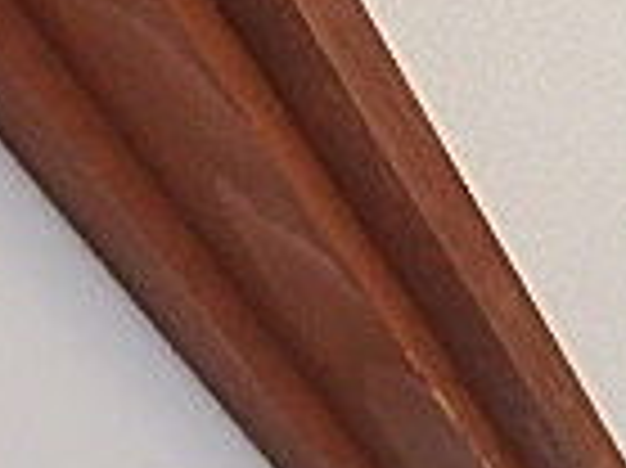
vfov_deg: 13.8
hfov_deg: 15.3
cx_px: 1338
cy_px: -342
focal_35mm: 97
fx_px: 1753
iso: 250
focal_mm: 3.7
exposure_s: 1/30
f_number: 3.5
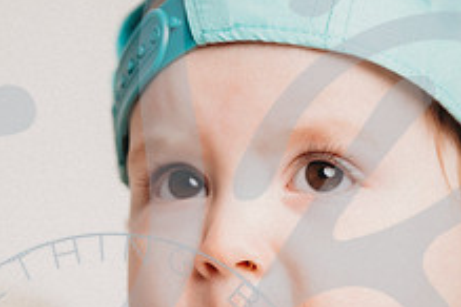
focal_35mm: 159
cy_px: 272
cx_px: 217
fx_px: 2036
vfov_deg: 8.6
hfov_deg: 12.9
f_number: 2.8
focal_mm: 60
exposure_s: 1/400
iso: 100
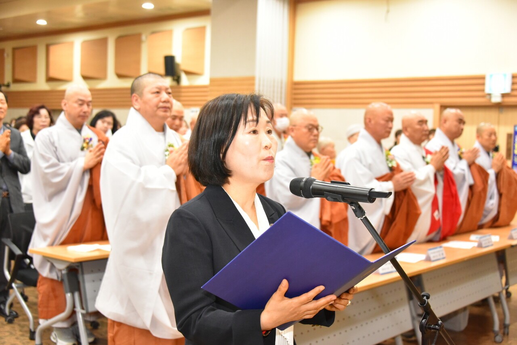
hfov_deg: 41.1
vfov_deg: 28.1
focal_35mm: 48
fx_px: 689
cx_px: 258
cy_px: 172
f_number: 4.5
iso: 5000
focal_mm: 48
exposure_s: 1/250
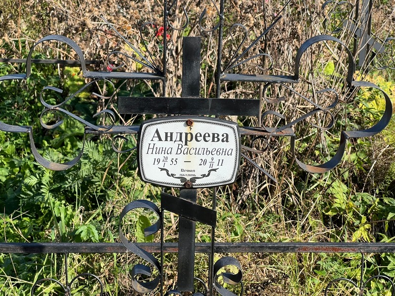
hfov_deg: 25.3
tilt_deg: -17.1
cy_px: 148
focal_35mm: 77
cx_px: 198
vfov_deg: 19.1
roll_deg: -0.5
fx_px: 879
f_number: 2.8
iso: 32
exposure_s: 1/314
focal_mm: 9
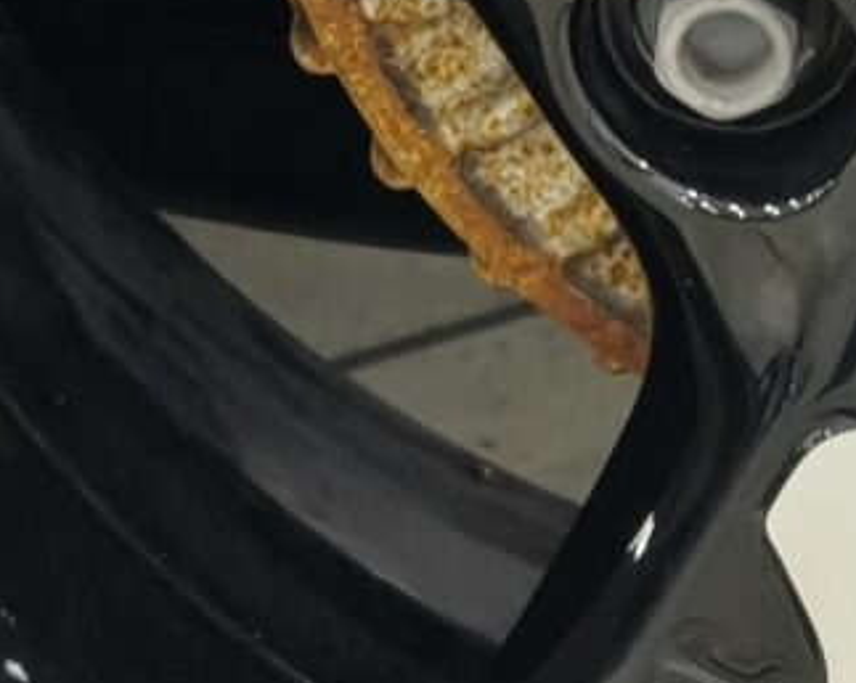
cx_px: 761
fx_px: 4507
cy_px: -484
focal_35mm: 178
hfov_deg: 10.8
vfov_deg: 8.4
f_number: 1.7
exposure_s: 1/33.3
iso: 800
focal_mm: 5.35
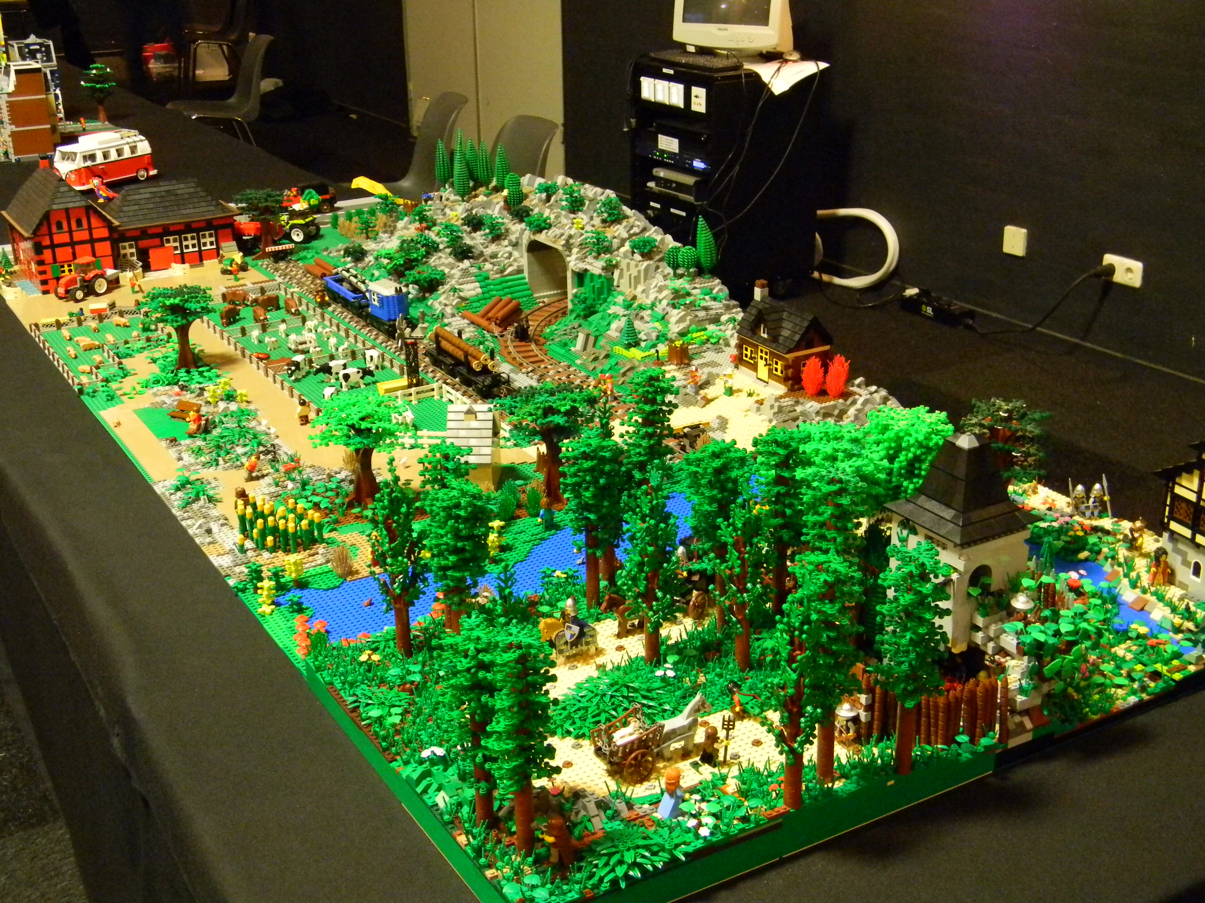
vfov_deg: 35.1
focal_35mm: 41
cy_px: 452
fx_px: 1427
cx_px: 602
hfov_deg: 45.8
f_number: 3.8
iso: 800
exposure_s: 1/4.2
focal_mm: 7.3
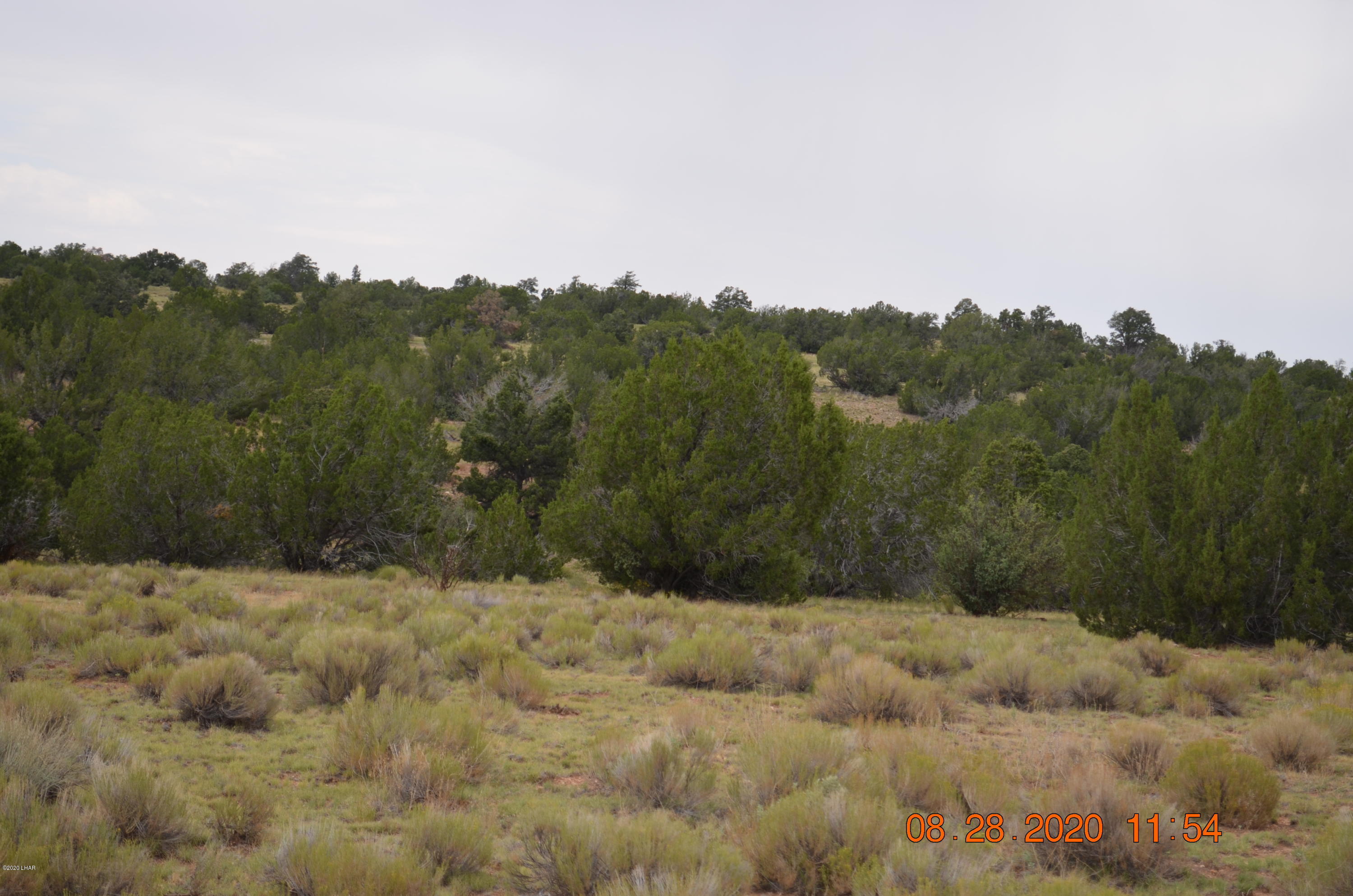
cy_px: 448
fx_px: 3094
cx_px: 676
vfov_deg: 16.5
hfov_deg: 24.7
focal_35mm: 82
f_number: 6.3
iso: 100
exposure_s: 1/200
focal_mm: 55
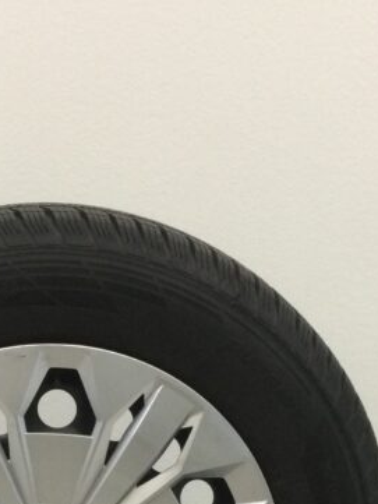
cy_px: 547
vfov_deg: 21.2
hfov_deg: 16.6
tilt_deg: -17.2
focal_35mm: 88
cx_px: 50
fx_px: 1281
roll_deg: +4.2
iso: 125
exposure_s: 1/33
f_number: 2.4
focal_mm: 3.3
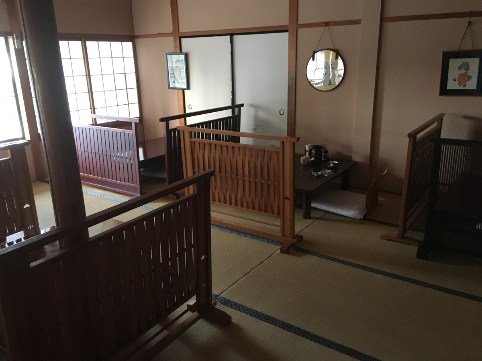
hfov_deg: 61.7
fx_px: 404
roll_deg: +1.1
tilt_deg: -15.5
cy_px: 180
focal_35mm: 29
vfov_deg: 48.2
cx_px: 241
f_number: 2.2
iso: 200
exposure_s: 1/30
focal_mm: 4.15
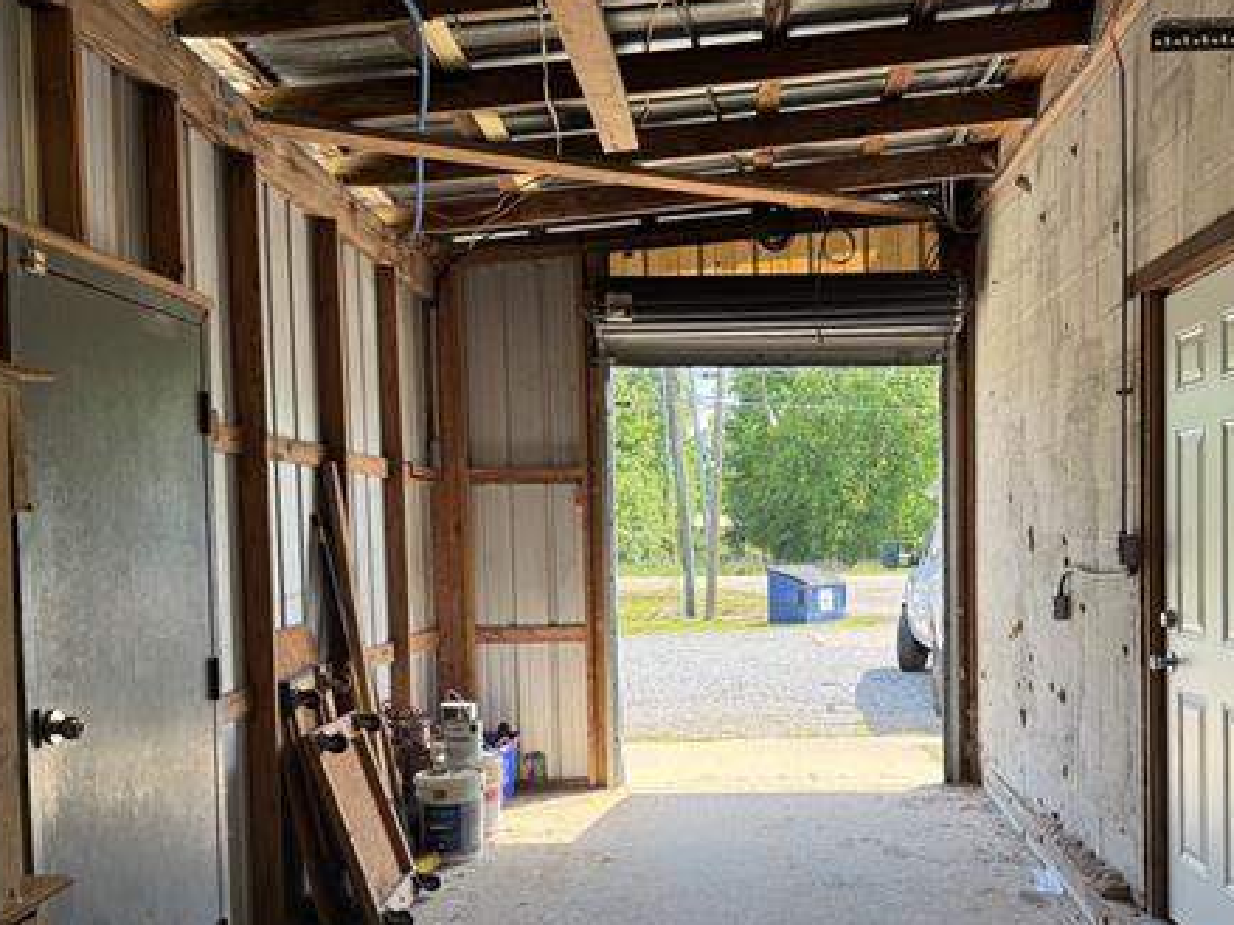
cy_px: 593
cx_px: 722
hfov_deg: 52.4
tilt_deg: -3.0
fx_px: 1247
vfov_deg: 40.3
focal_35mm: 35
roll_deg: +0.3
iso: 100
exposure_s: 1/504
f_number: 1.78
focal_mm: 6.76
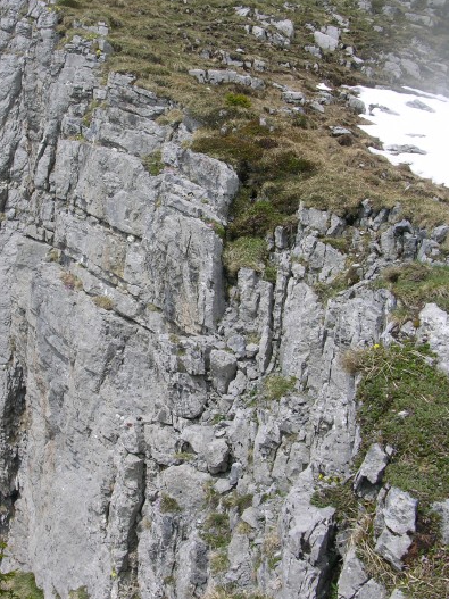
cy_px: 285
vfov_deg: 37.5
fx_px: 882
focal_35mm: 51
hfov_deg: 28.3
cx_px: 142
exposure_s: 1/210
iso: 50
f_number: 6.3
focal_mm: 8.9
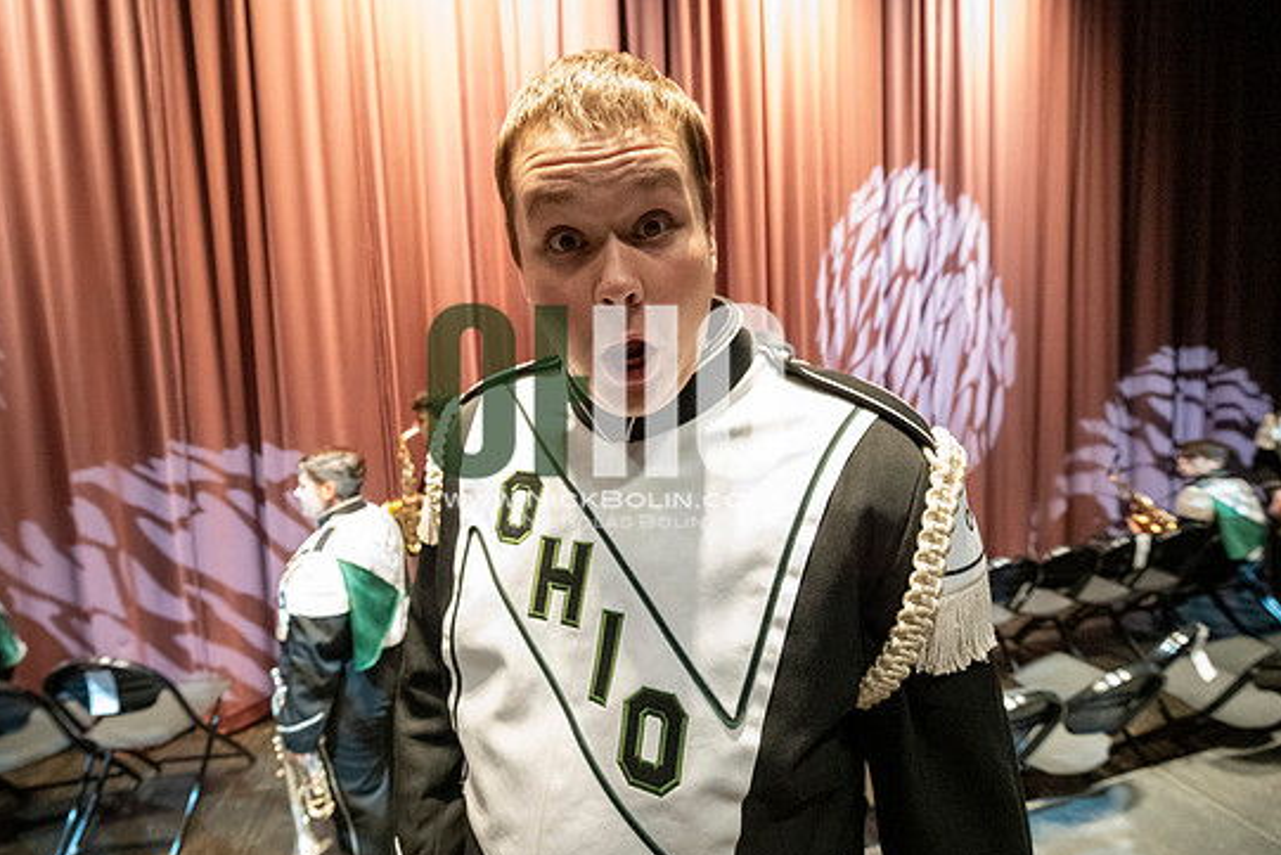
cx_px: 606
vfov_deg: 77.3
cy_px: 416
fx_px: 534
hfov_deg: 100.3
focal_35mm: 15
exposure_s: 1/500
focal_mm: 14
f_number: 4
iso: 8000
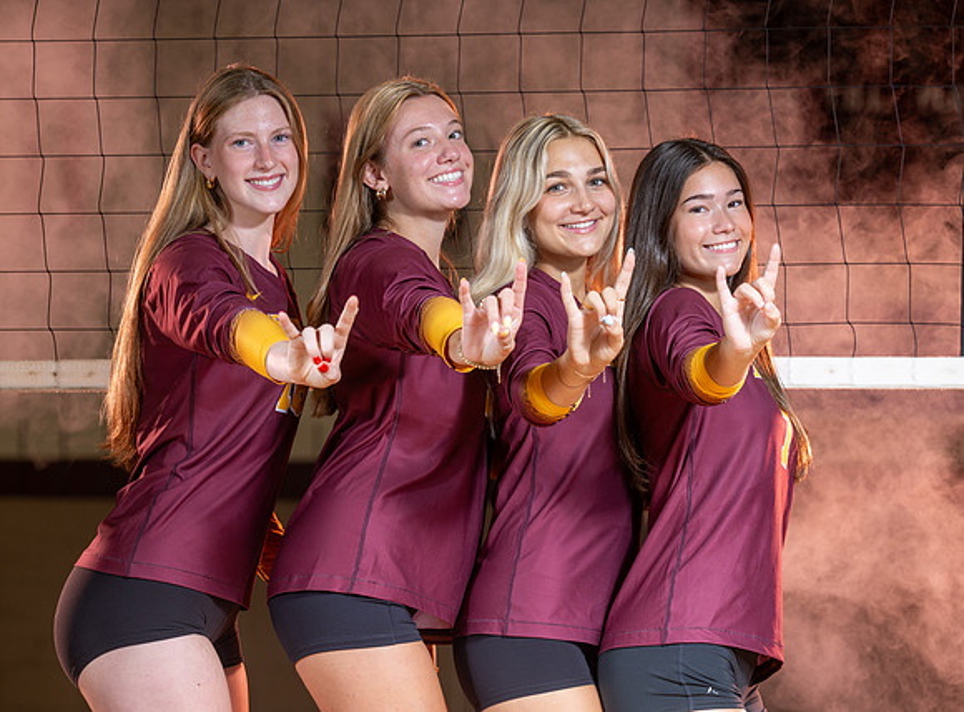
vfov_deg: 7.2
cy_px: 356
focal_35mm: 204
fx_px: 5635
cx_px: 482
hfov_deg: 9.8
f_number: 6.3
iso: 125
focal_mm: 190
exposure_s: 1/200
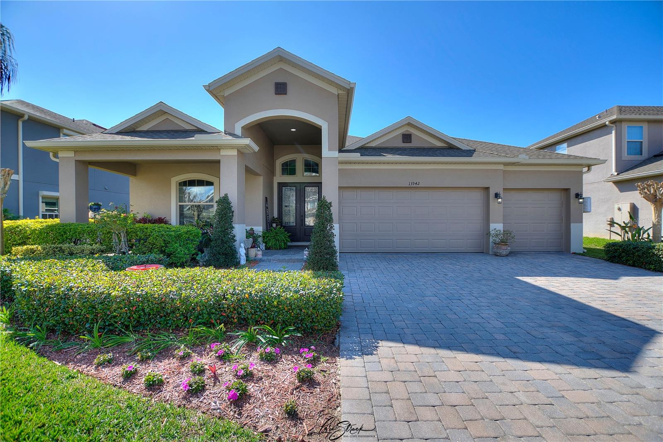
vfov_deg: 77.3
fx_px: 276
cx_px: 332
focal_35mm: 15
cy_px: 221
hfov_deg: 100.4
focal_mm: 10
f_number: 4.5
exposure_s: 1/320
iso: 100
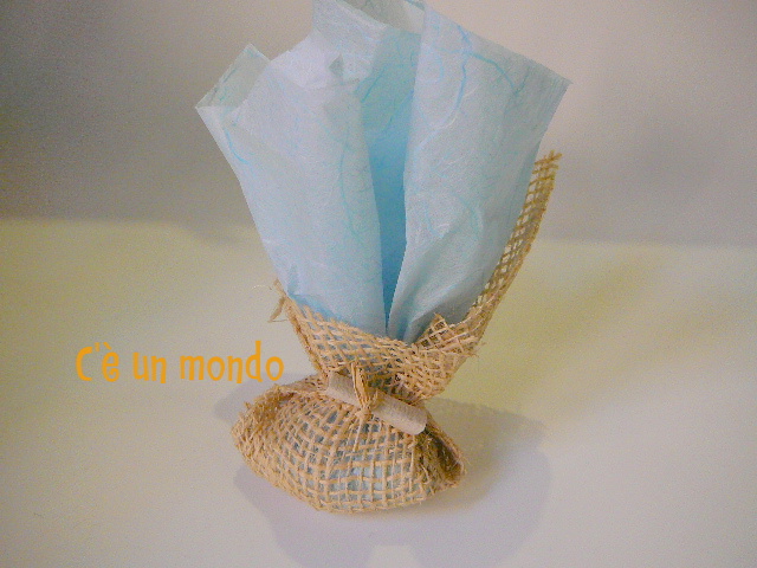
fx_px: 765
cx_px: 378
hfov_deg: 52.6
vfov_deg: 40.7
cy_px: 284
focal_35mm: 35
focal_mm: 5.2
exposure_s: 1/125
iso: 200
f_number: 2.8
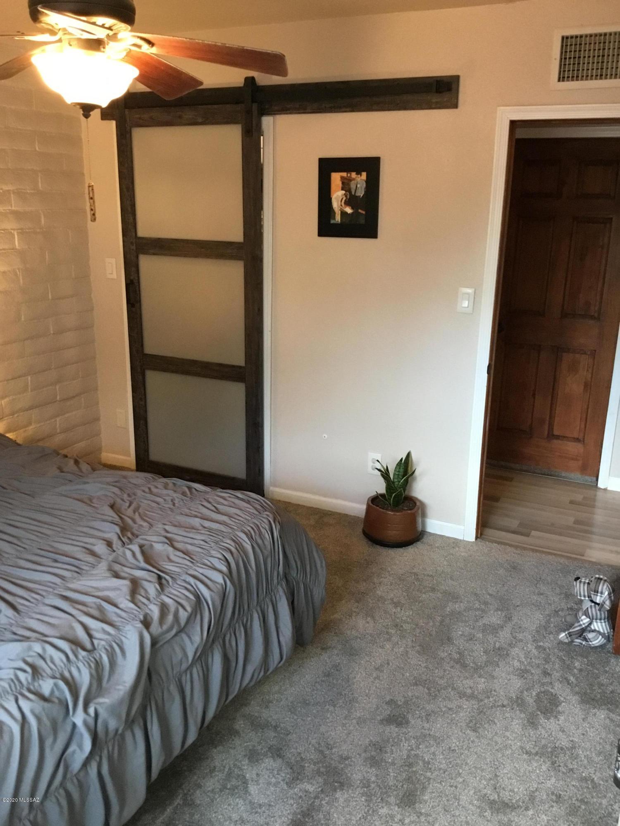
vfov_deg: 58.4
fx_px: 740
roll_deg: -1.5
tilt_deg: -16.4
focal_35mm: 31
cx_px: 310
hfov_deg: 45.4
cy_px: 413
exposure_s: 1/24
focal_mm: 3.3
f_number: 2.4
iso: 200
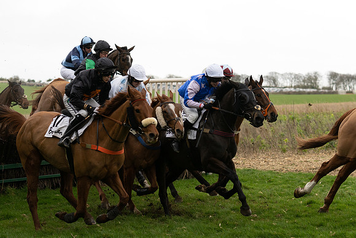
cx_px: 178
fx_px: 1039
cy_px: 119
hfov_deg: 19.5
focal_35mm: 105
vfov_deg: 13.0
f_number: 2.8
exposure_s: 1/2000
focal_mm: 70
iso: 800
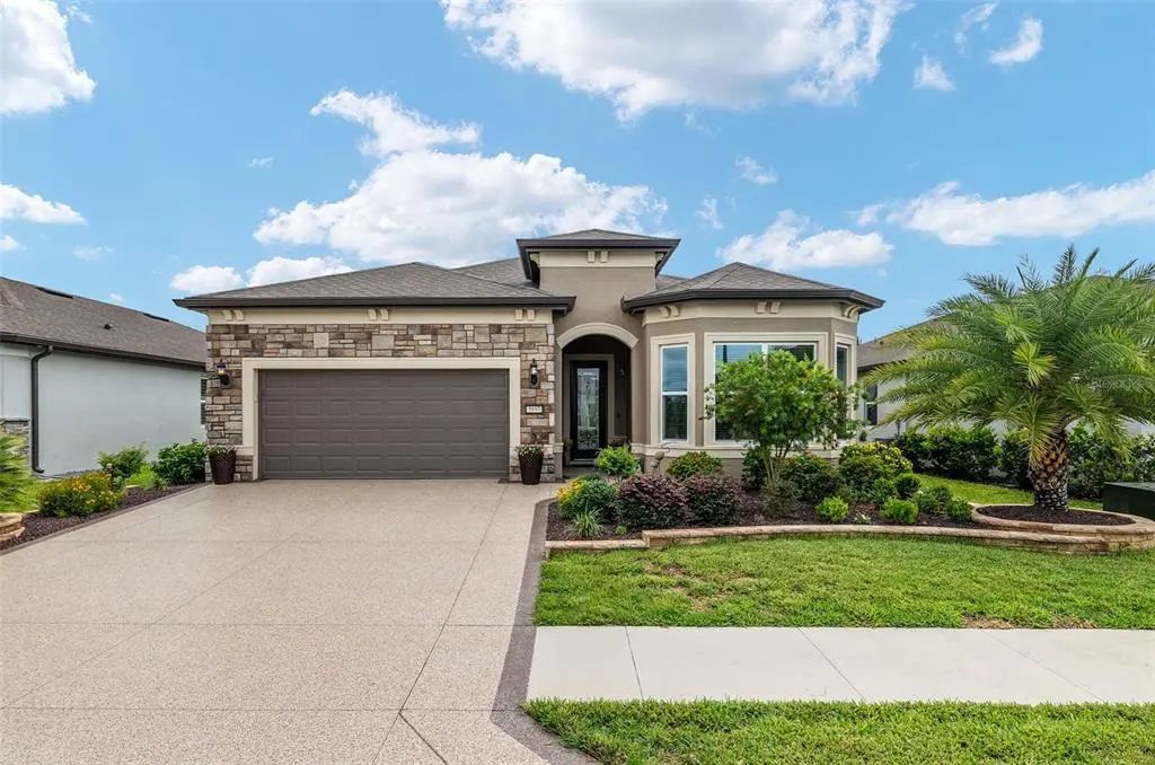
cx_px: 578
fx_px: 544
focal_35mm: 17
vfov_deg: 70.2
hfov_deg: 93.4
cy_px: 382
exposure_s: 1/500
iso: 320
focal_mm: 17
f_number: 7.1
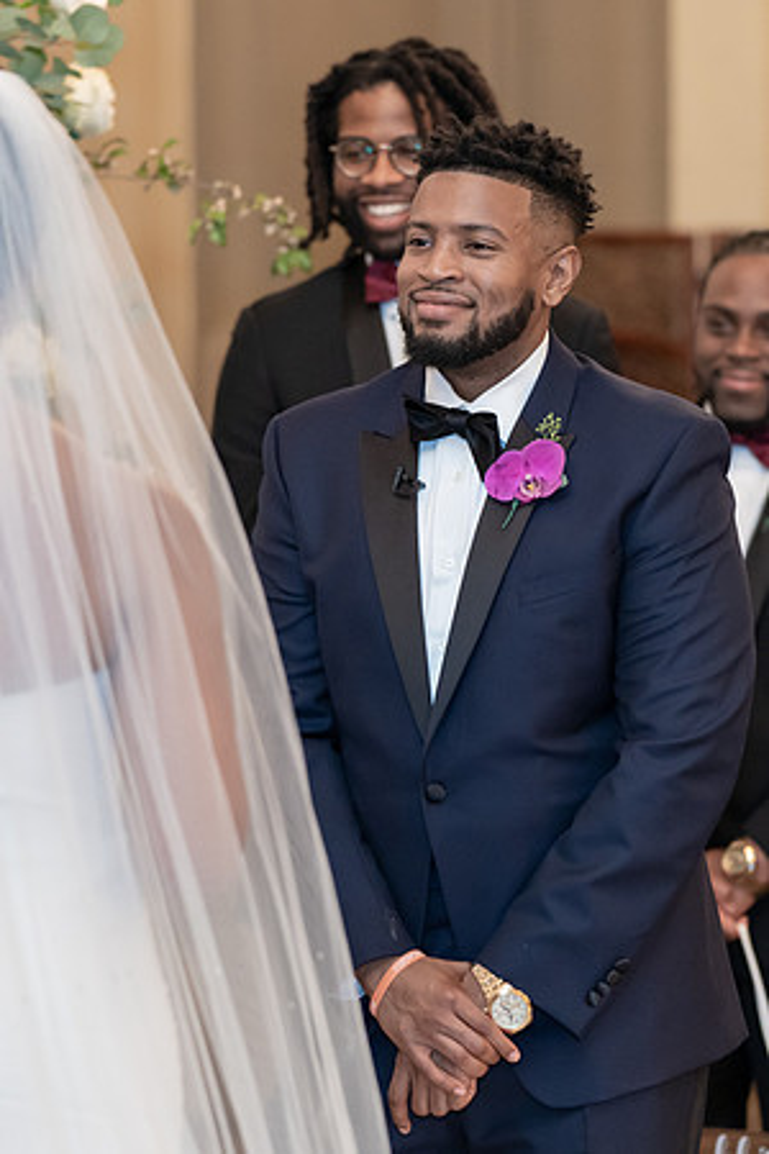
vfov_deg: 11.1
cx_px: 272
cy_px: 589
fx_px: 5943
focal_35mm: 186
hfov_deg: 7.4
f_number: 2.8
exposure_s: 1/125
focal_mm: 121
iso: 2000
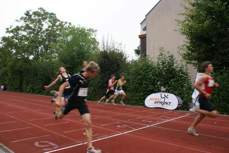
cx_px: 114
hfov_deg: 61.9
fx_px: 191
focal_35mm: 30
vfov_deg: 43.6
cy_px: 76
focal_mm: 20
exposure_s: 1/160
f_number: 4.5
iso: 100
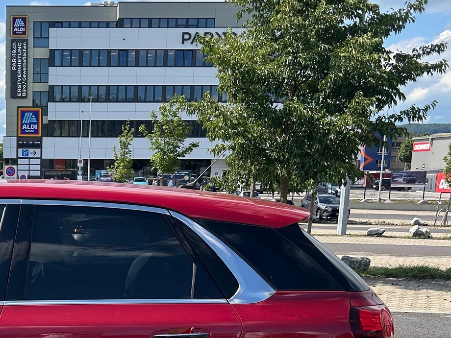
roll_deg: -0.3
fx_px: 743
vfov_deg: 24.9
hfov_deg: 31.6
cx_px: 15
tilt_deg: -10.2
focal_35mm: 57
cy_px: 306
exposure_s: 1/2208
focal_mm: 5.7
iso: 50
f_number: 1.5
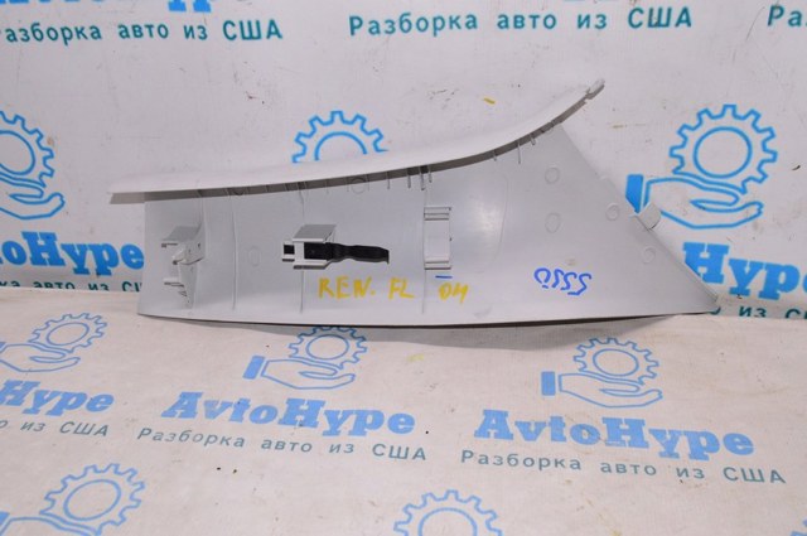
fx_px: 806
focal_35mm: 36
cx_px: 404
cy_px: 268
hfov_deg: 53.2
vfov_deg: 36.8
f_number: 8
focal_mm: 24
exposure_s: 1/200
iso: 1600
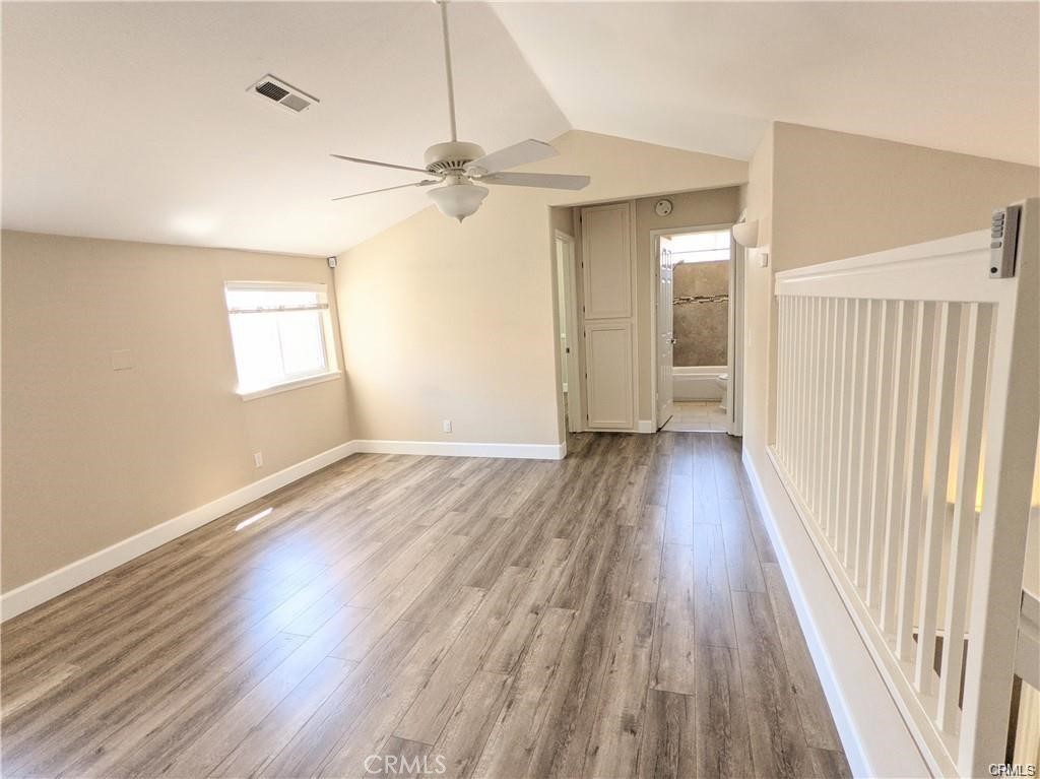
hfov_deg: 94.5
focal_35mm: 16
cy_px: 390
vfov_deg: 78.1
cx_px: 520
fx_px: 480
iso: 171
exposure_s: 1/90.1
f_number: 2.2
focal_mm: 2.22
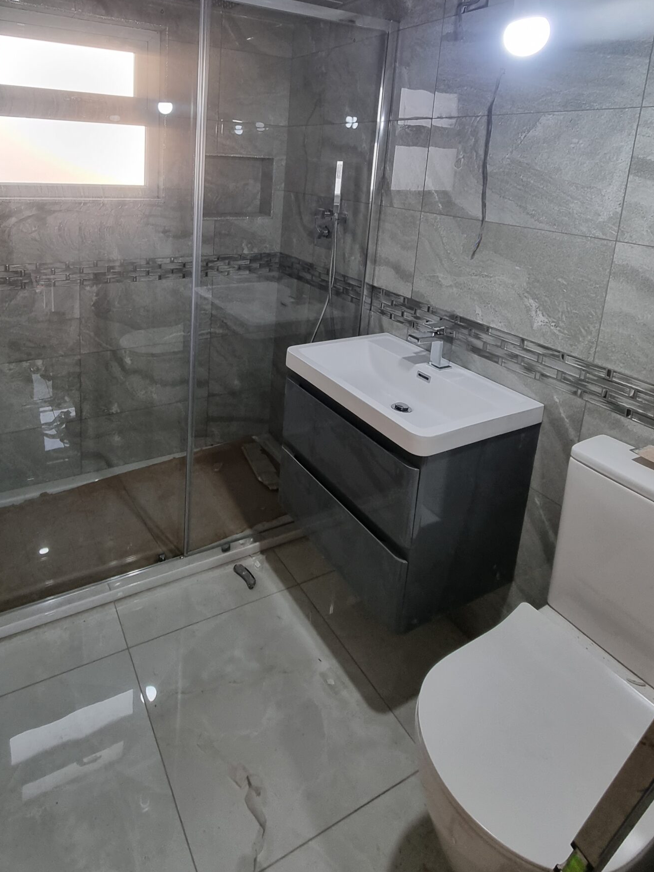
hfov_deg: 67.6
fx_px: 479
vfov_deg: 80.3
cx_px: 244
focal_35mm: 19
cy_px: 257
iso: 200
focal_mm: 2.2
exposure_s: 1/50
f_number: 2.2
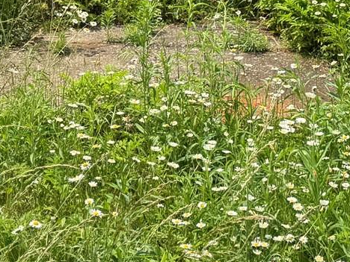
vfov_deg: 13.3
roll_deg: +0.4
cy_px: -139
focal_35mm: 105
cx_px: 173
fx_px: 1062
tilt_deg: +0.2
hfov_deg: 18.7
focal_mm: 6.76
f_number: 1.78
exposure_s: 1/2959
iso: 80
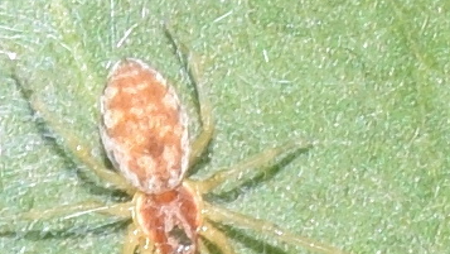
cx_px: 229
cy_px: 198
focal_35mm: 591
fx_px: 7054
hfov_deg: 3.7
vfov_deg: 2.1
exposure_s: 1/160
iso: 100
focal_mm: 140
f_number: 11
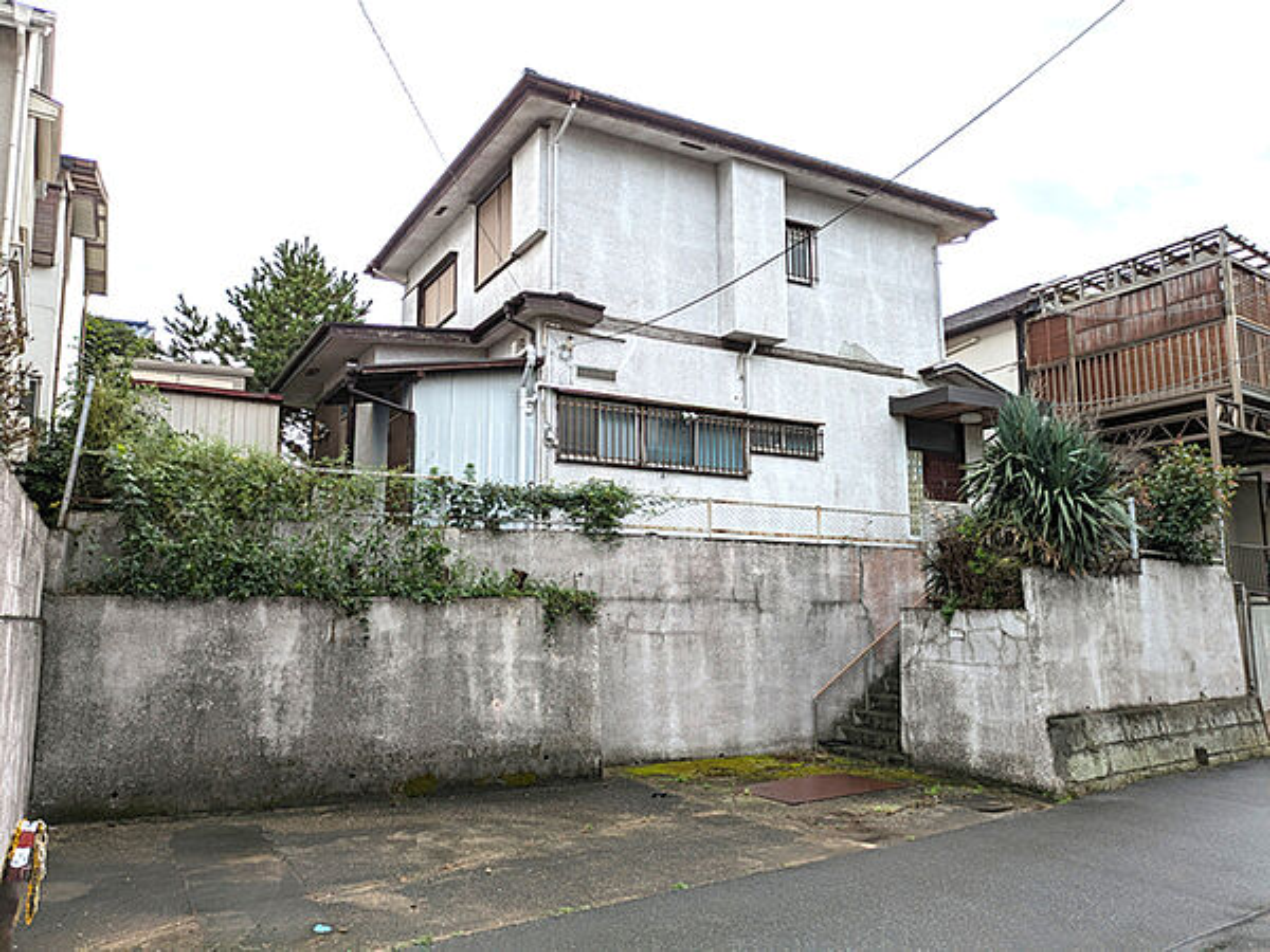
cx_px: 635
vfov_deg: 54.9
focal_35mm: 25
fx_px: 917
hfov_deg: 69.4
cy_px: 476
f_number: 1.89
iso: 46
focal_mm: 5.43
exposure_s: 1/1869
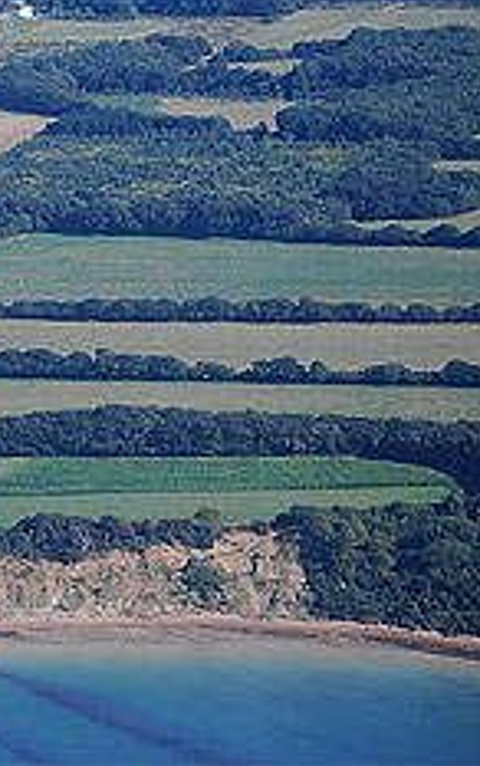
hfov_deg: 4.9
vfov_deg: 7.9
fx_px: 5557
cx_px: -92
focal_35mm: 266
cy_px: 275
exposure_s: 1/500
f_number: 5.6
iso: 160
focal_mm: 90
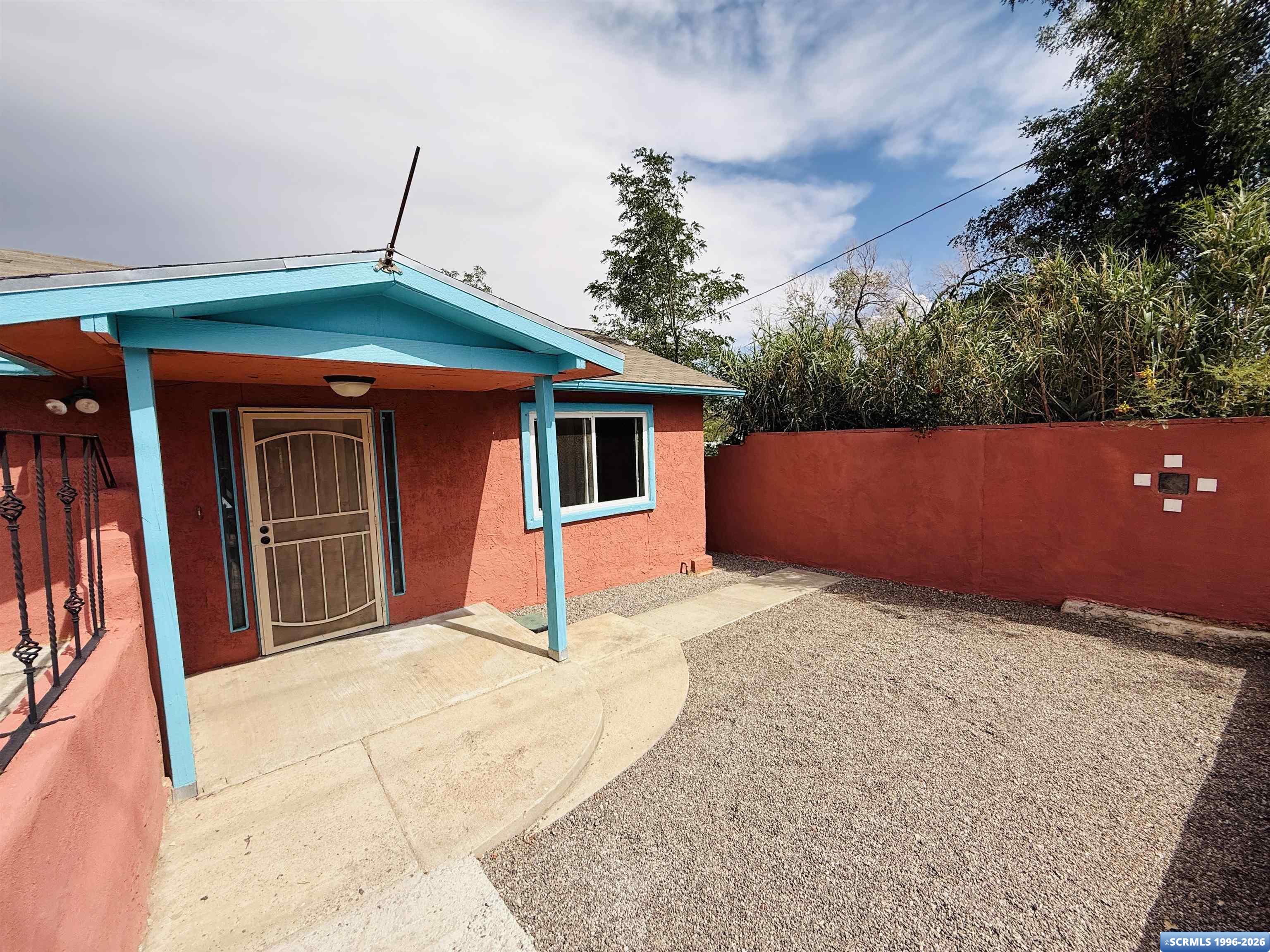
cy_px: 476
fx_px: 514
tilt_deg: -4.6
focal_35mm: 14
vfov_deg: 85.7
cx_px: 635
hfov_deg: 102.1
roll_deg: +1.3
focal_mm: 2.22
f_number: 2.2
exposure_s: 1/2320
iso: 50
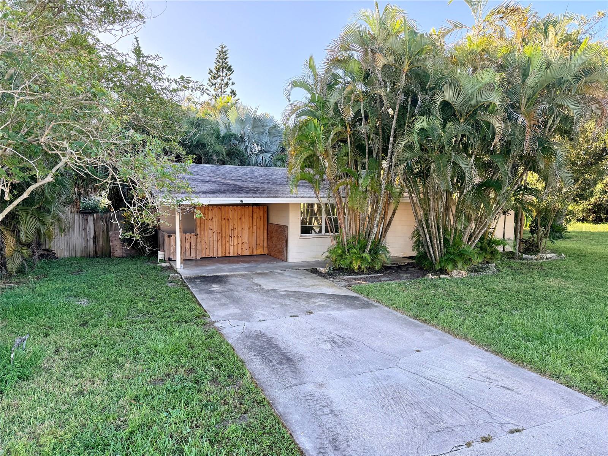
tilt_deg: -5.6
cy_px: 228
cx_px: 304
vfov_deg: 56.8
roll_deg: +1.0
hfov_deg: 71.6
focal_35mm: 24
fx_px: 422
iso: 100
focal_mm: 6.76
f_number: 1.78
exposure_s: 1/459
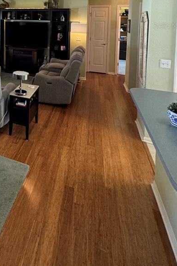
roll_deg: -0.6
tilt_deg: -3.9
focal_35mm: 30
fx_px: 221
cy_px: 26
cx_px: -20
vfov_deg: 53.9
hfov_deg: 36.6
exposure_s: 1/120
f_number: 2.2
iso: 320
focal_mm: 2.22
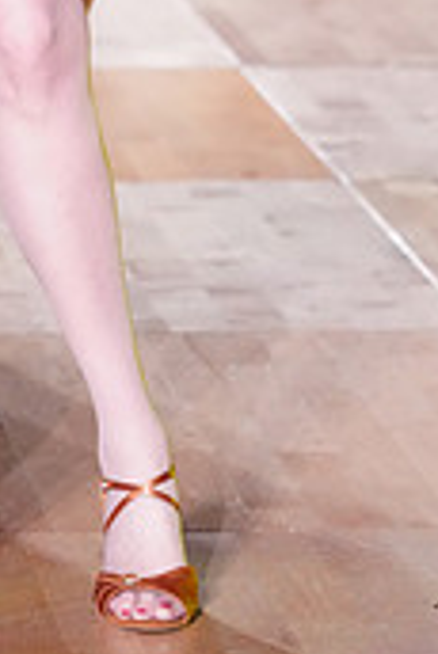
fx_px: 5846
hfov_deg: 4.3
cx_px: 93
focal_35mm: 321
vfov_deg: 6.3
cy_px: -373
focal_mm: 95
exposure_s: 1/400
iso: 5000
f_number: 4
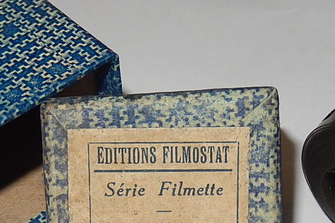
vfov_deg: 12.8
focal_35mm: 106
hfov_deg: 19.3
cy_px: 205
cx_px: 190
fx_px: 987
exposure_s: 1/30
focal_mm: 8.1
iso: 200
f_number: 8.6
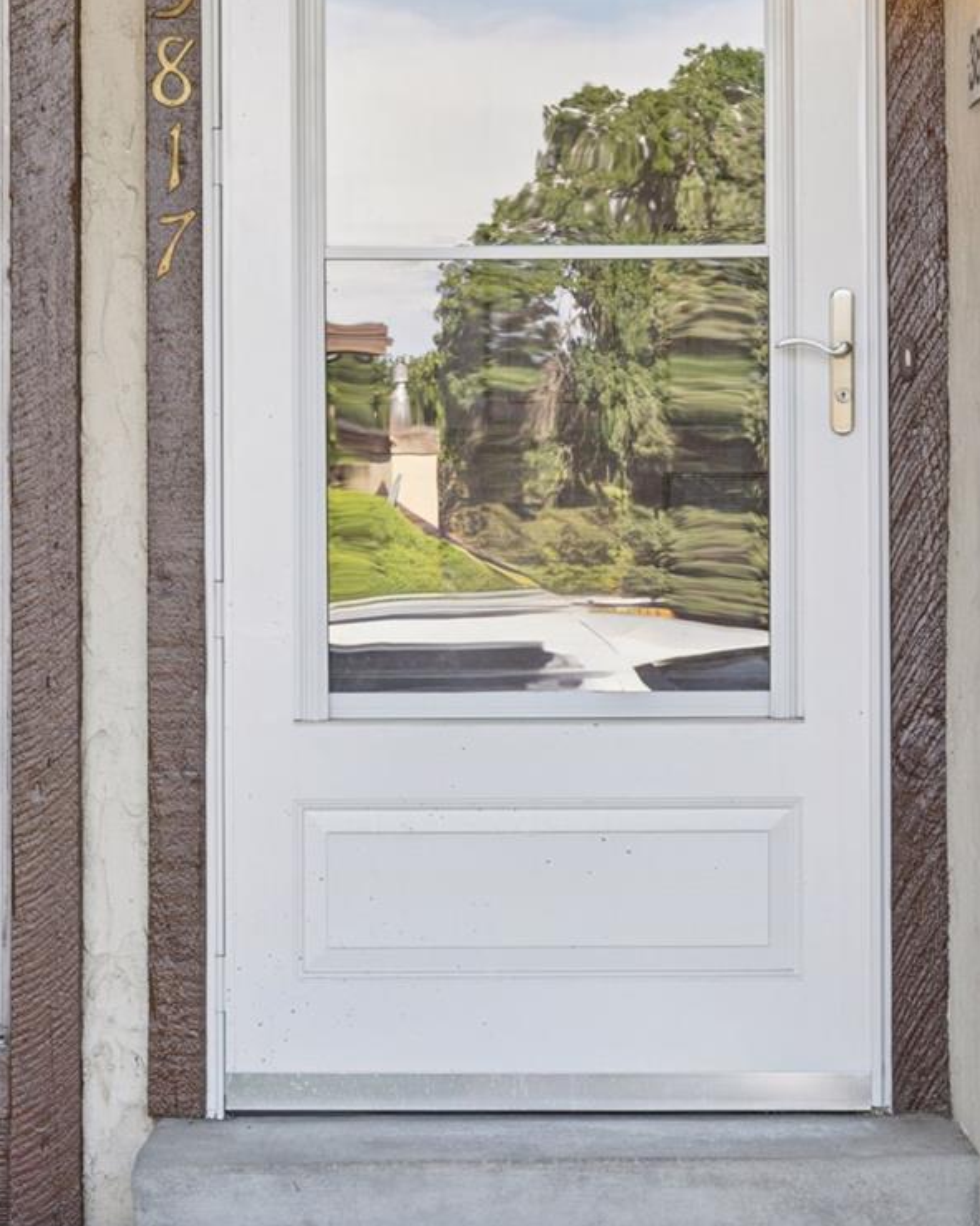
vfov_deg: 19.9
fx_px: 3481
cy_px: 484
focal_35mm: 96
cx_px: 555
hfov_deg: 16.0
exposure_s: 1/80
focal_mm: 63
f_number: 9
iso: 400
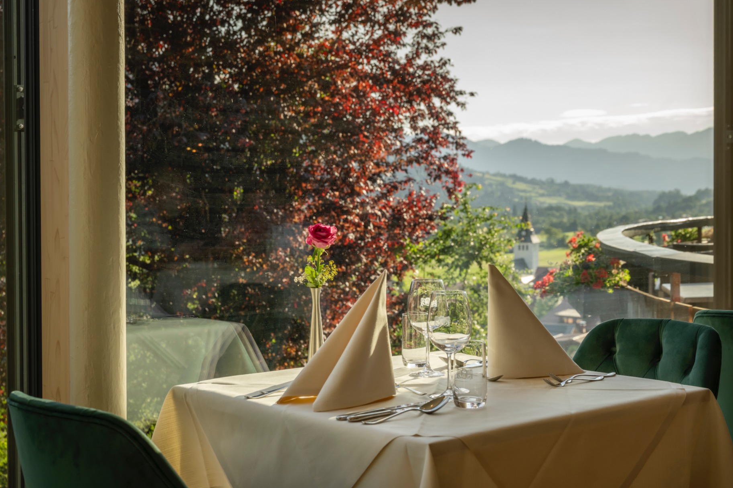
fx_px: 1181
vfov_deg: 23.4
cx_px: 382
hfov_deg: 34.5
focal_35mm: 58
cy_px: 231
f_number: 7.1
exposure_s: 1/160
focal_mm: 53
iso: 200
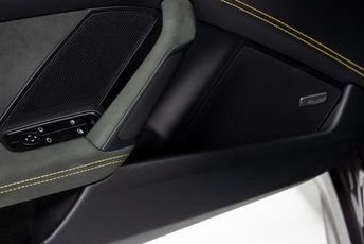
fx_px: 810
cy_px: 48
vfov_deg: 17.0
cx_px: 230
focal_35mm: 80
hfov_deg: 25.3
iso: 1250
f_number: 4
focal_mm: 43
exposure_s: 1/60
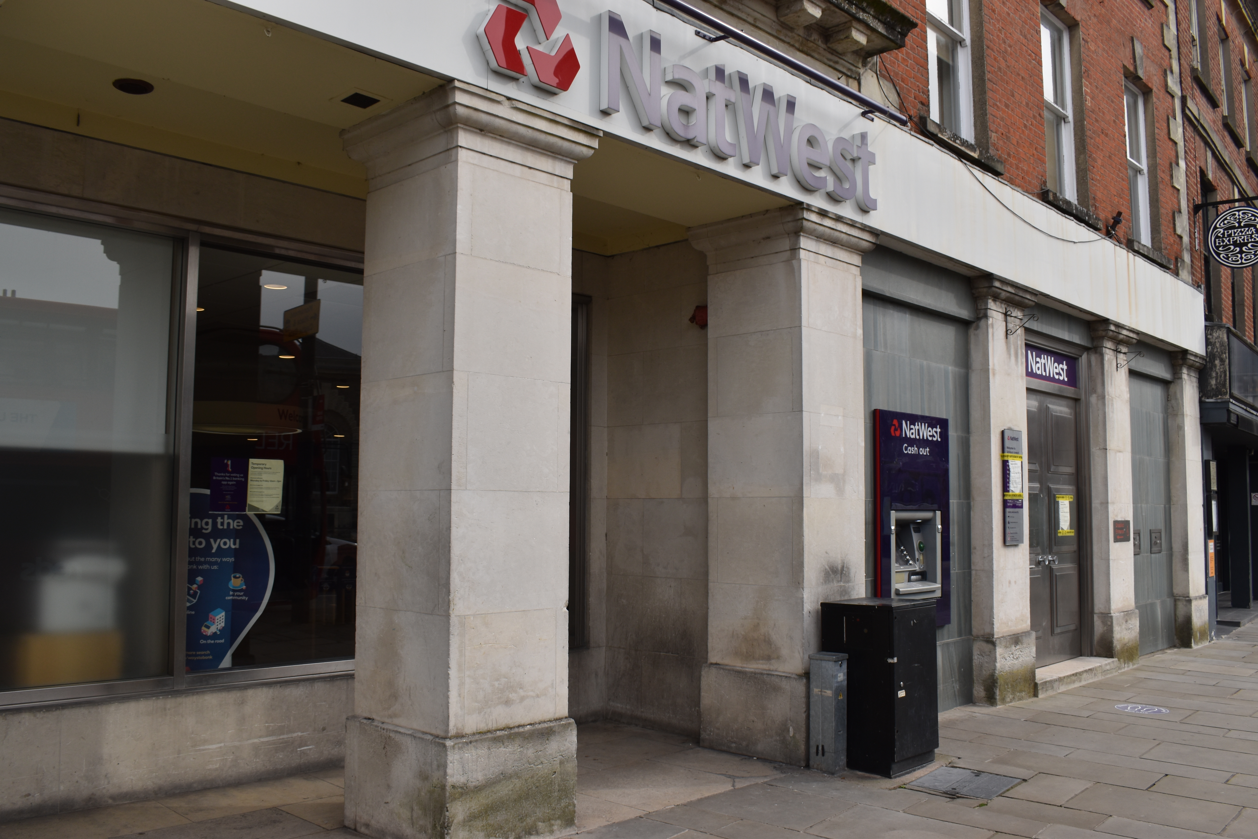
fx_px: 1048
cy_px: 420
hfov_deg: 61.9
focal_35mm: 30
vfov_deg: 43.6
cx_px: 629
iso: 200
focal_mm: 20
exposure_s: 1/250
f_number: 8
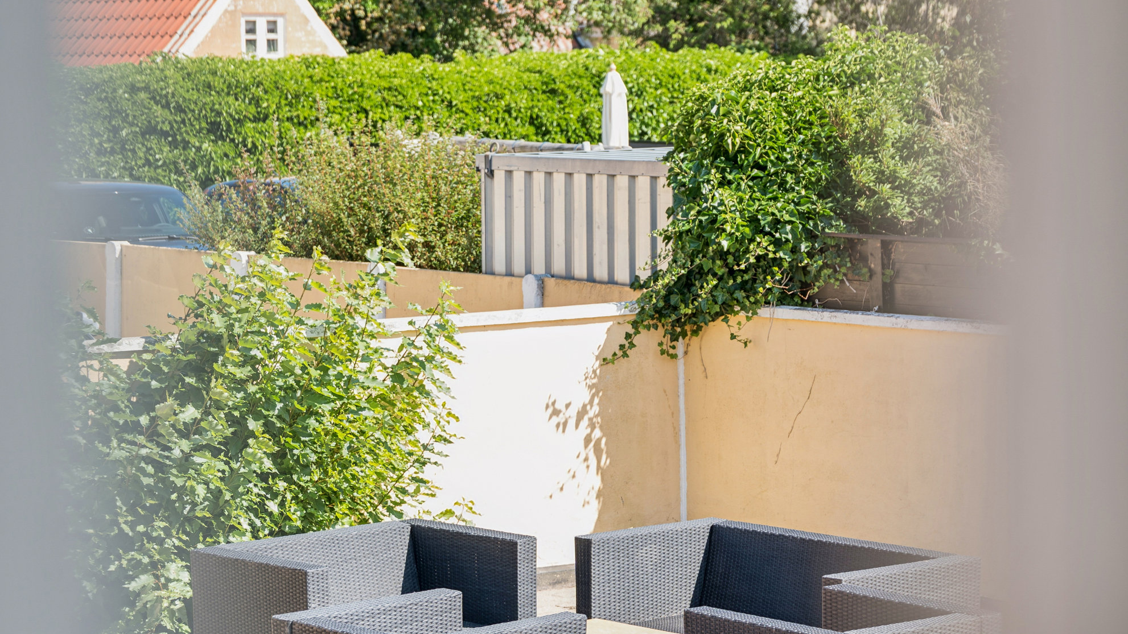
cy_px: 498
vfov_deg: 10.9
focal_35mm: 111
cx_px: 565
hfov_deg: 19.3
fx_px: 3320
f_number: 5
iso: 50
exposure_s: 1/160
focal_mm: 70
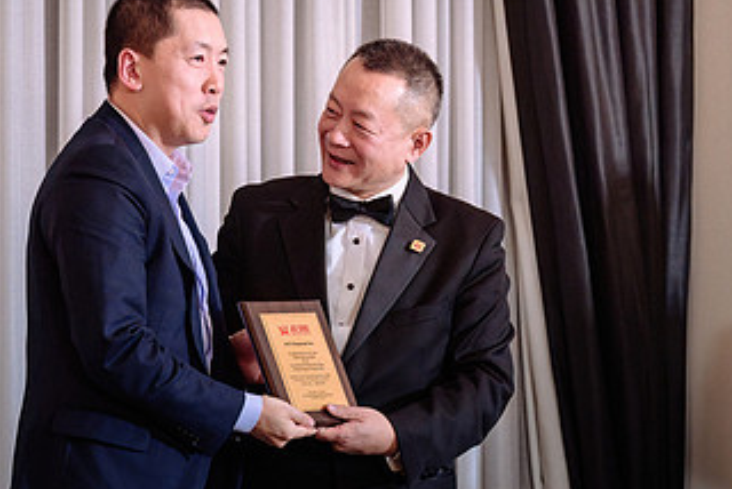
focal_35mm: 154
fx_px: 3134
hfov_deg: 13.3
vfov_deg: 8.9
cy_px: 282
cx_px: 415
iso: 1000
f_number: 3.5
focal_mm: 70
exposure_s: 1/160
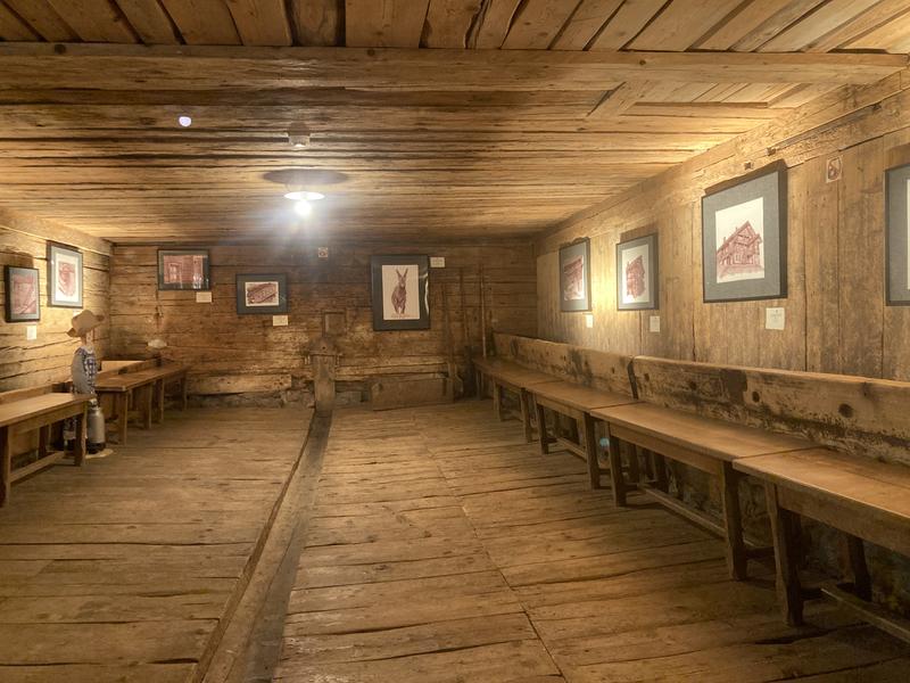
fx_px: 736
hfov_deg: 63.4
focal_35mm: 28
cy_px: 342
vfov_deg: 49.7
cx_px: 455
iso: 320
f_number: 1.8
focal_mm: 3.99
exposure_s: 1/33
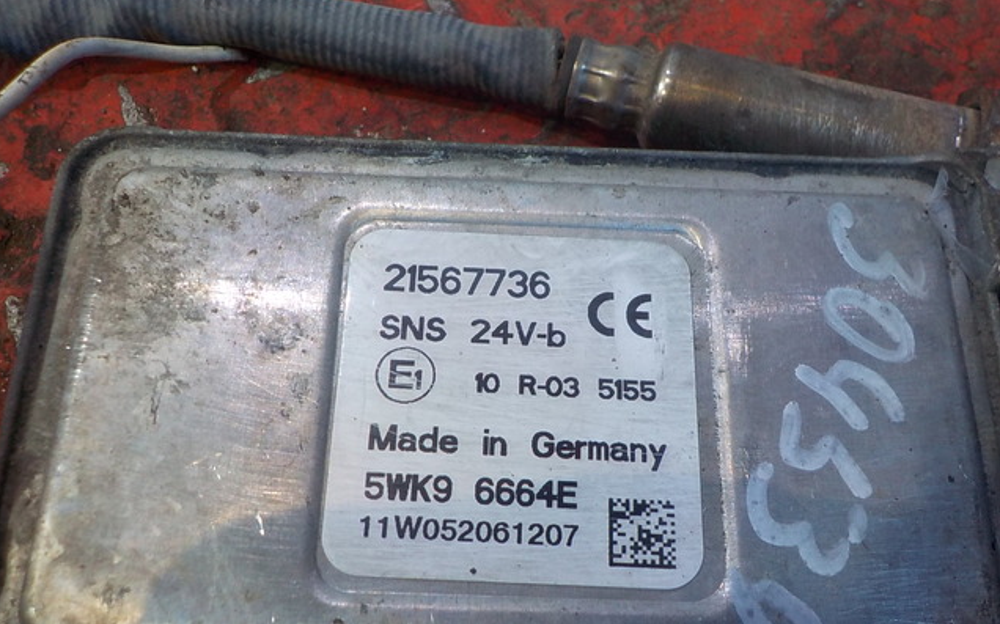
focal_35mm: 32
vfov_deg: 39.4
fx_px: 872
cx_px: 498
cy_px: 335
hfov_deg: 59.7
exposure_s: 1/30
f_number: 3.3
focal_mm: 4.1
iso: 180
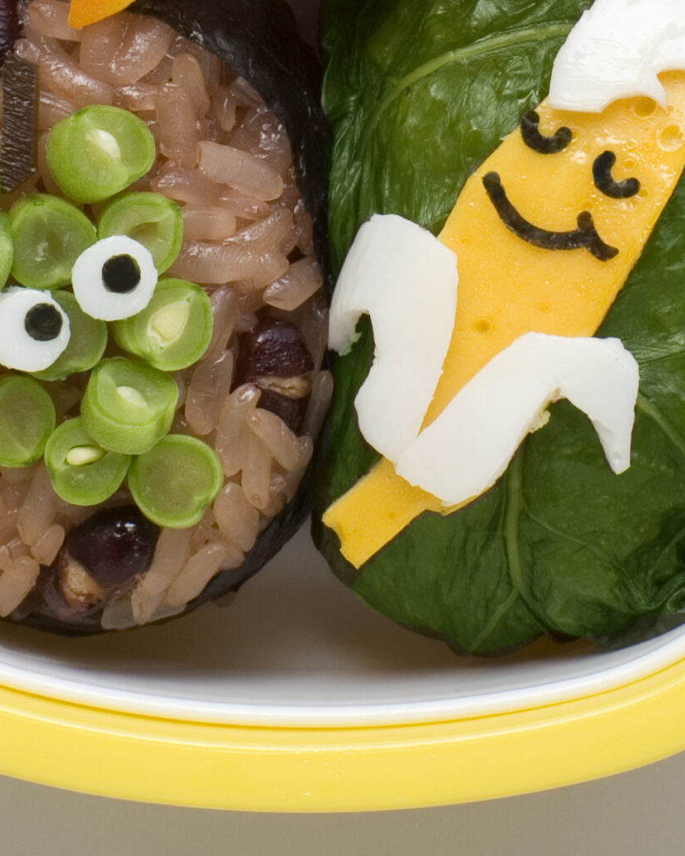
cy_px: -105
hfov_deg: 8.8
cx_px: 308
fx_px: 4461
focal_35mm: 176
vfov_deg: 10.8
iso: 100
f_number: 18
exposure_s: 1/6
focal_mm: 50
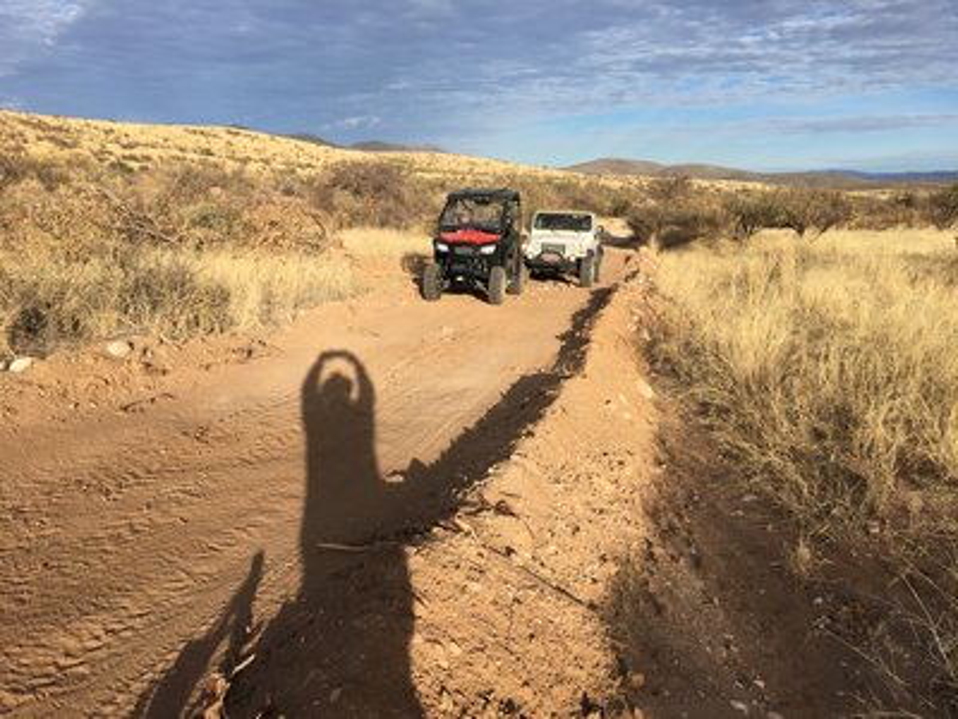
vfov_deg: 48.2
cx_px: 479
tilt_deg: -12.1
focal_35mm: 29
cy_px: 360
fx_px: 803
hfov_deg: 61.7
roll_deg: -2.2
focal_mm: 4.15
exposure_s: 1/1451
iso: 25
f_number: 2.2
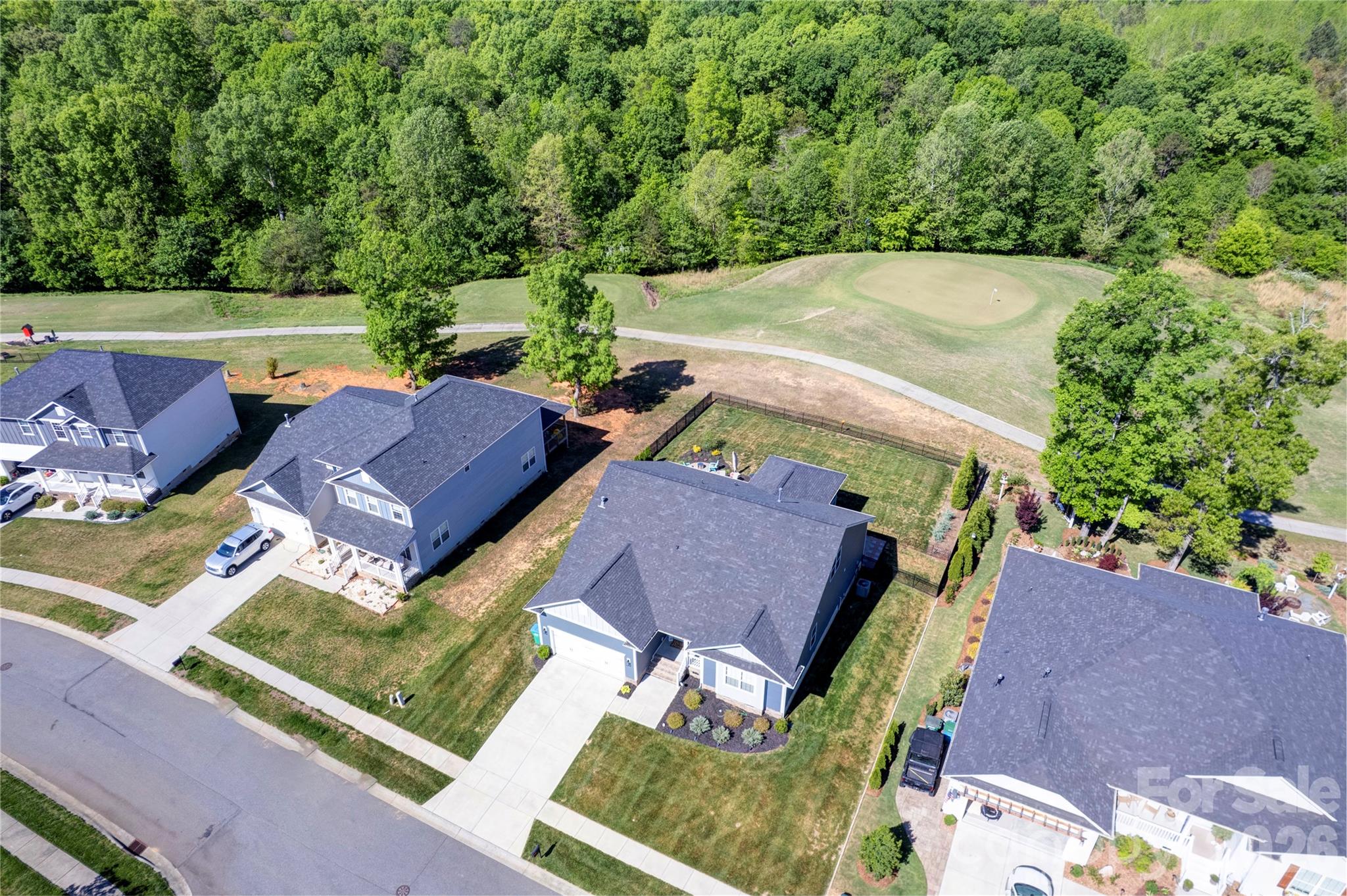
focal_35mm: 22
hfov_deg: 78.6
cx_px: 674
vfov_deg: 57.2
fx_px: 823
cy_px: 448
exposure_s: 1/1250
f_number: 2.8
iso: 100
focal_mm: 8.4
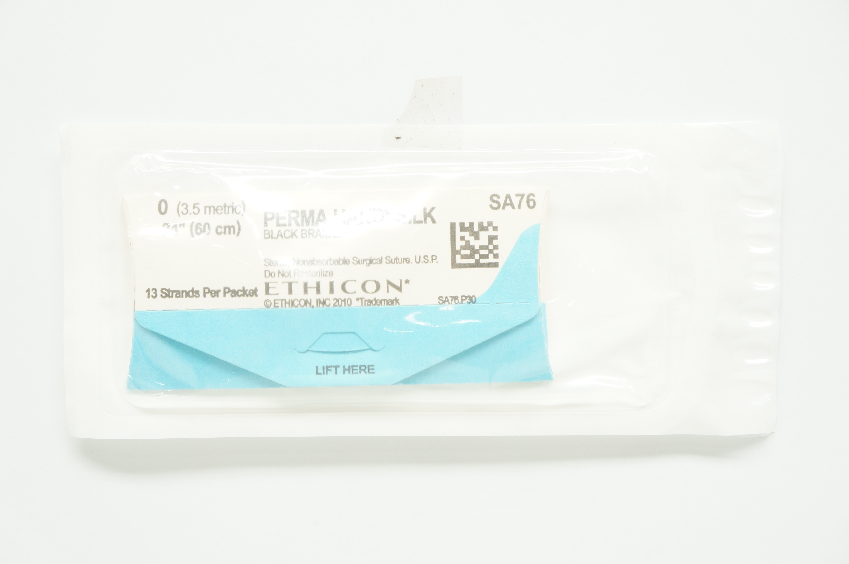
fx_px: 1272
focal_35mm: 54
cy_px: 282
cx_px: 424
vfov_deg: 25.0
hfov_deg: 36.9
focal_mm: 36
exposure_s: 1/60
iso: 400
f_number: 5
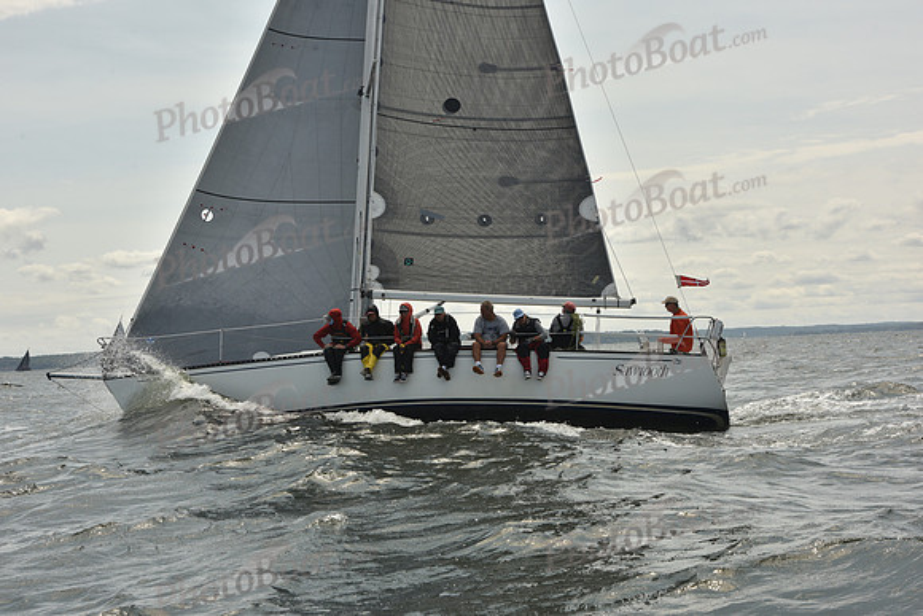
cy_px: 308
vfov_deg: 19.5
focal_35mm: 70
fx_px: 1795
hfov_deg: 28.8
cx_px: 462
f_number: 10
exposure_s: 1/800
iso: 250
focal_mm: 70
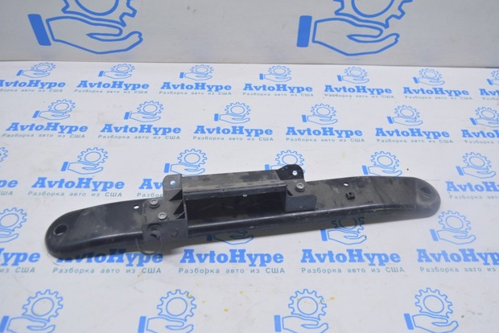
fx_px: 471
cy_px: 170
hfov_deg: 55.8
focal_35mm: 34
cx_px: 251
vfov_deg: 38.9
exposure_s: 1/25
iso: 400
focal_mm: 22
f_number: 5.6
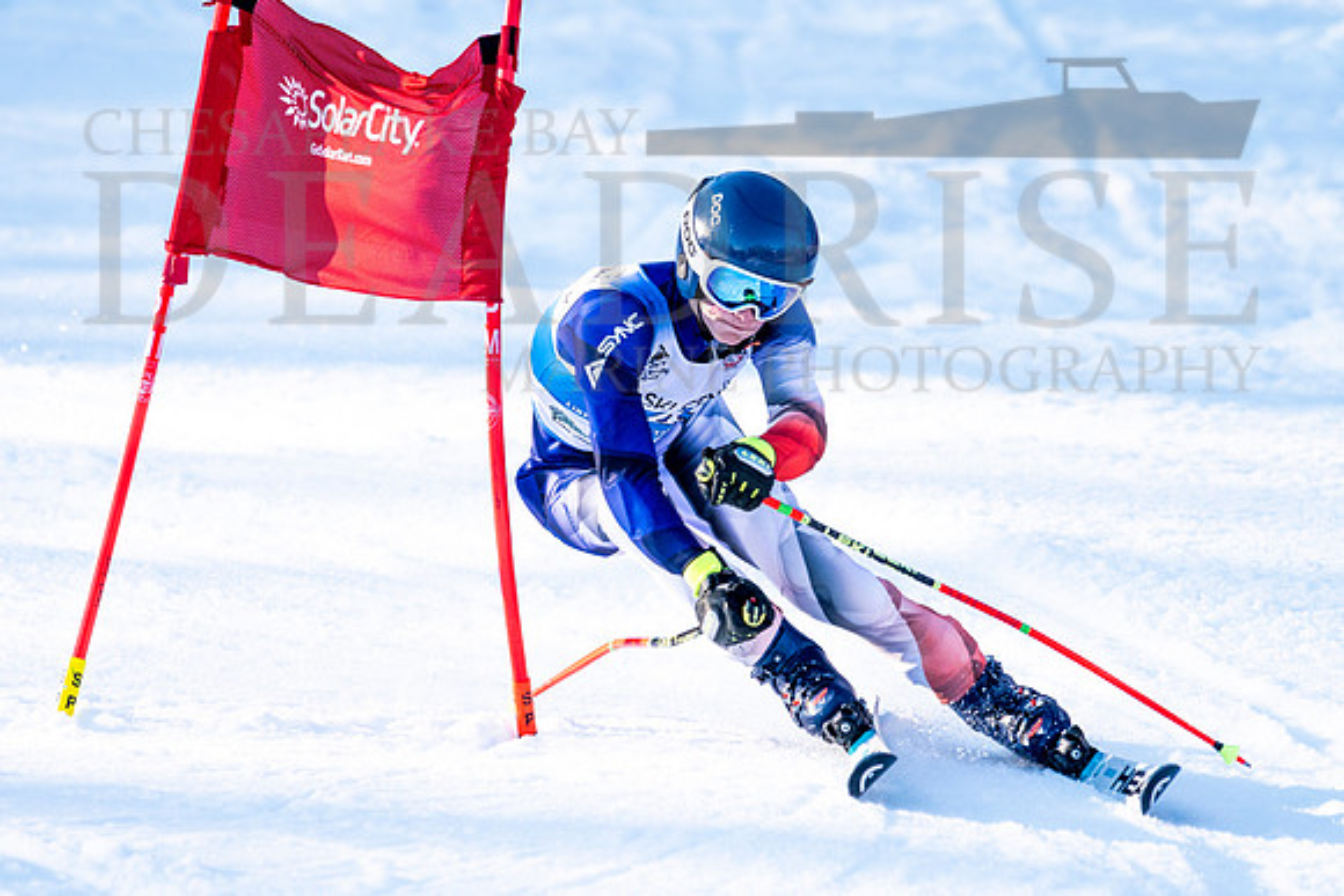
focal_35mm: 640
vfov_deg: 2.1
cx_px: 575
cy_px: 384
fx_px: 23912
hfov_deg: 3.2
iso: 1250
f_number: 8
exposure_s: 1/2000
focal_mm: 560
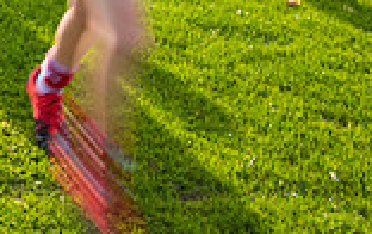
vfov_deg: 13.6
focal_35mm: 85
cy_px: -203
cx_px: -330
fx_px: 863
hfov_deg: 18.2
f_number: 16
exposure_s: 1/25
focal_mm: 20
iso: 250
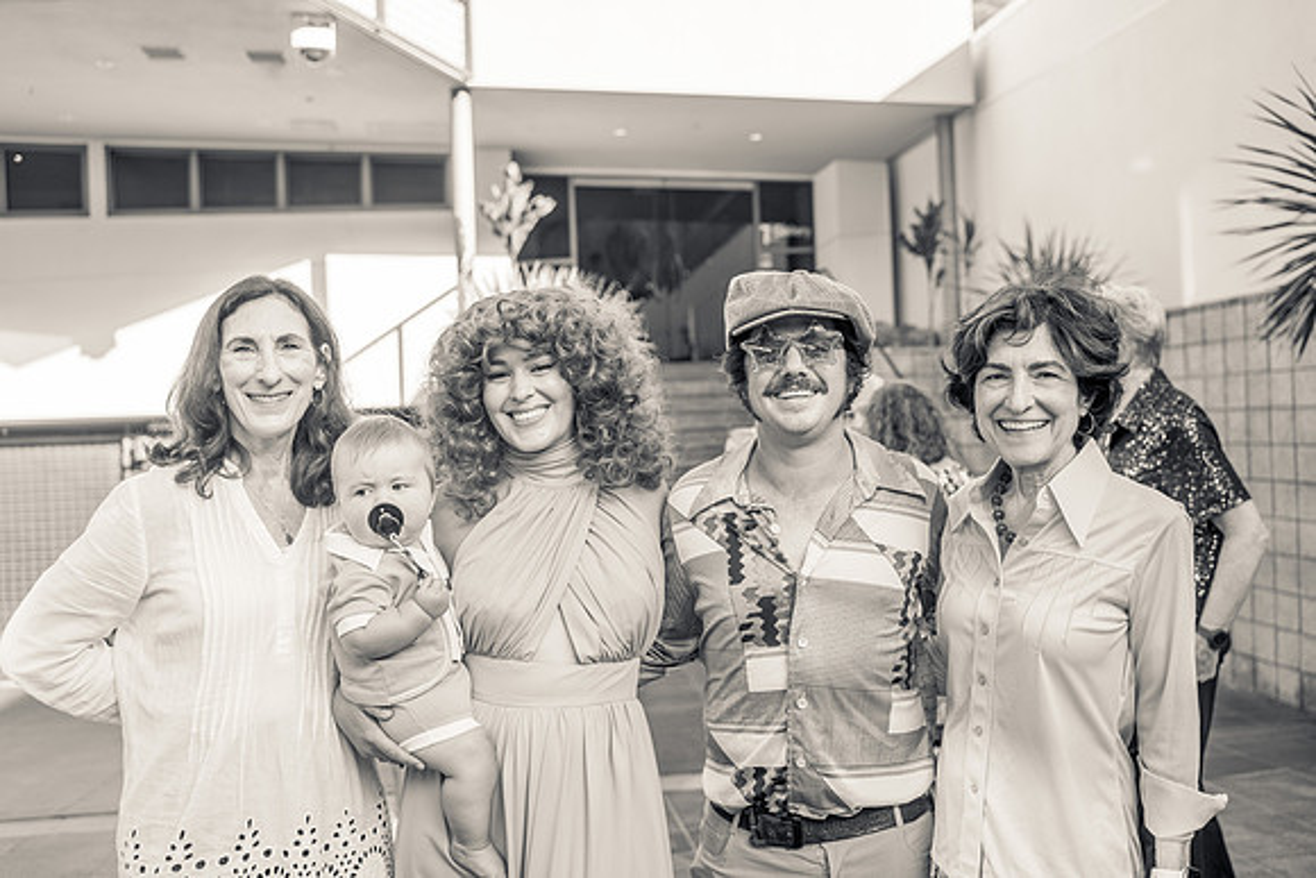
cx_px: 658
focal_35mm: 32
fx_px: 1170
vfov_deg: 41.1
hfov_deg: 58.7
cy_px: 439
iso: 100
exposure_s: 1/320
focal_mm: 32
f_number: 2.8
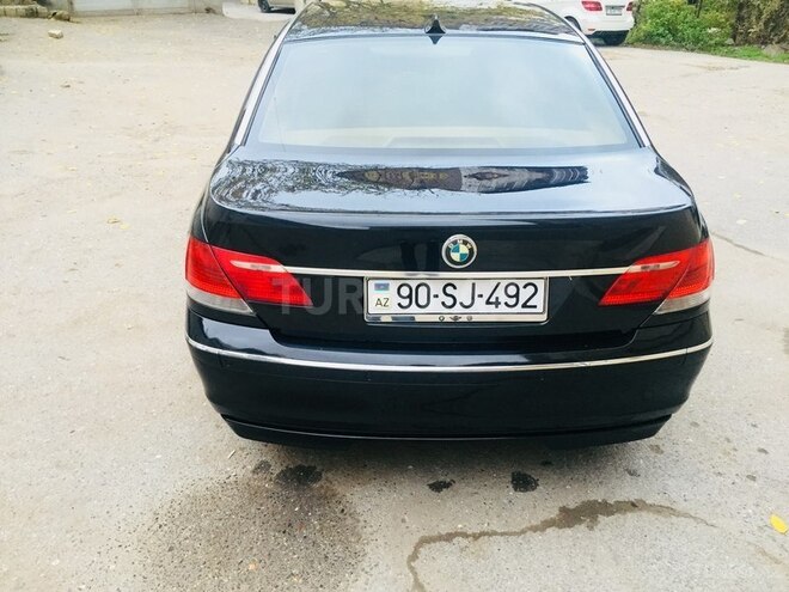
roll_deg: +0.5
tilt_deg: -26.2
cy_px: 296
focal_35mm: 29
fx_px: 661
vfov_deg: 48.2
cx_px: 394
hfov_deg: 61.7
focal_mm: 4.15
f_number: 2.2
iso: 160
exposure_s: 1/33
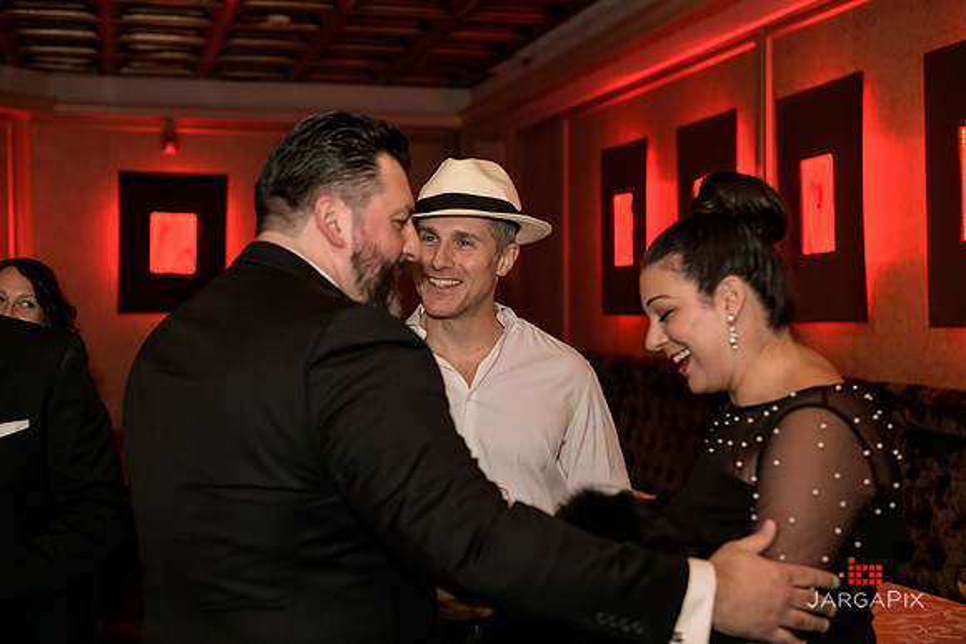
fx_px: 1503
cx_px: 483
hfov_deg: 35.6
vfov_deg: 24.2
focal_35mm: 56
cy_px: 322
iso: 1600
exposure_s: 1/125
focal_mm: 56
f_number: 3.2
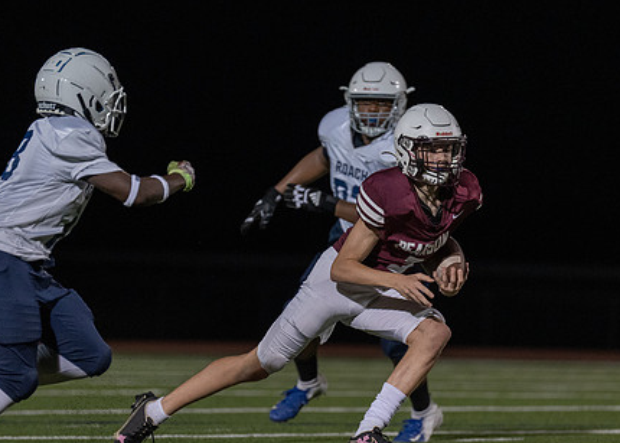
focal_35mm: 390
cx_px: 309
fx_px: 6866
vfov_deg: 3.7
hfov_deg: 5.2
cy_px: 287
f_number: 2.8
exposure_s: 1/1000
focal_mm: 200
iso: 2500
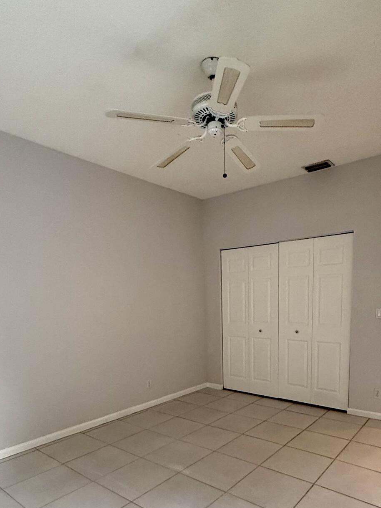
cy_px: 344
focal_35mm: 23
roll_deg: +1.7
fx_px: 337
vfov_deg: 71.5
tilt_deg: -6.2
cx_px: 216
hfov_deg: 58.7
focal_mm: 2.22
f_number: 2.2
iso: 500
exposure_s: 1/120
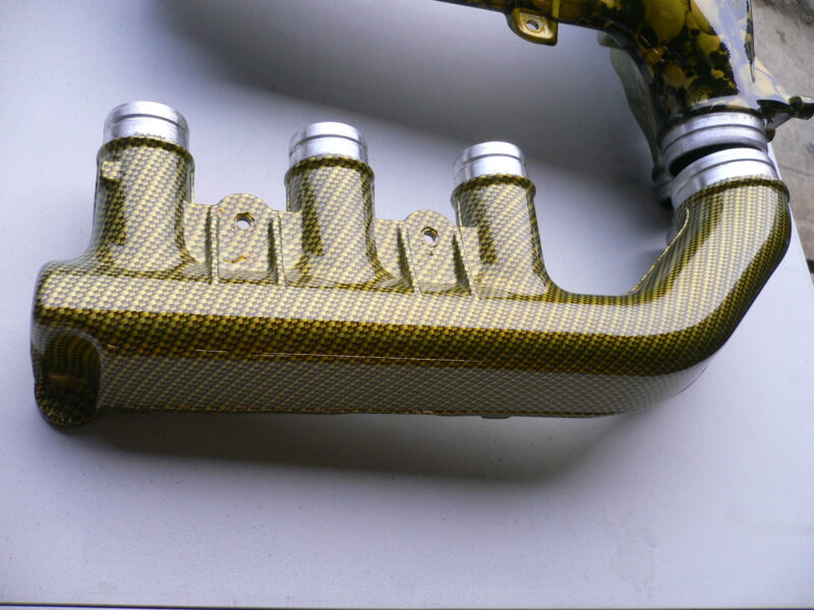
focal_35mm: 35
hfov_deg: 52.6
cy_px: 305
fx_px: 823
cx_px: 407
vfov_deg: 40.7
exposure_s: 1/50
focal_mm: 5.8
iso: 100
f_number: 2.8
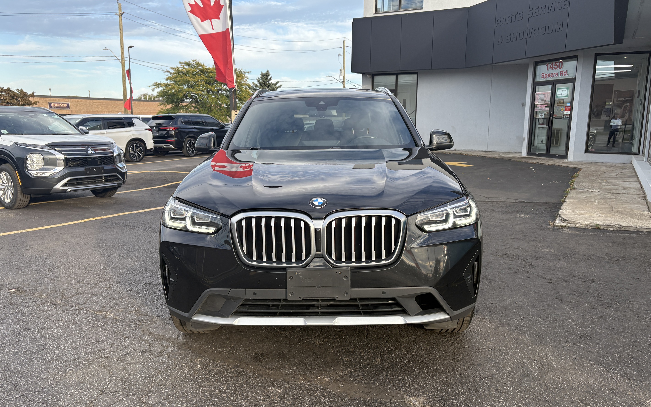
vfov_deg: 44.5
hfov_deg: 66.5
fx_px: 497
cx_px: 323
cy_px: 206
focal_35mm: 28
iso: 50
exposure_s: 1/987
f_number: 1.6
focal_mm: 5.96
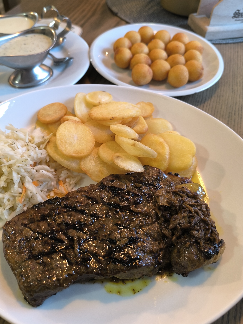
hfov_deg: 49.4
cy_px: 139
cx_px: 97
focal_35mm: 28
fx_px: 262
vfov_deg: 63.2
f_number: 1.65
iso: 1250
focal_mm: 6.14
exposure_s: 1/25
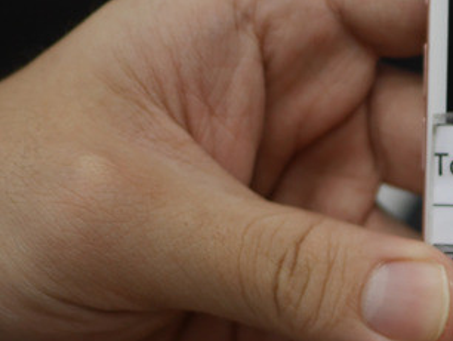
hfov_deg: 18.2
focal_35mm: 98
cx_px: 645
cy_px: 353
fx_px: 1283
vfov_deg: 14.8
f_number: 1.8
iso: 200
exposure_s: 1/125
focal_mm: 15
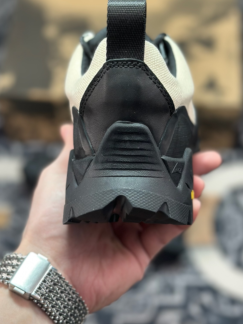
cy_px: 141
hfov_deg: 22.6
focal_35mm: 65
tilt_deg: -55.6
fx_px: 608
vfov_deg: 29.8
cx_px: 133
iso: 80
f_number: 1.78
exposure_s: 1/363
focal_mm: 6.86
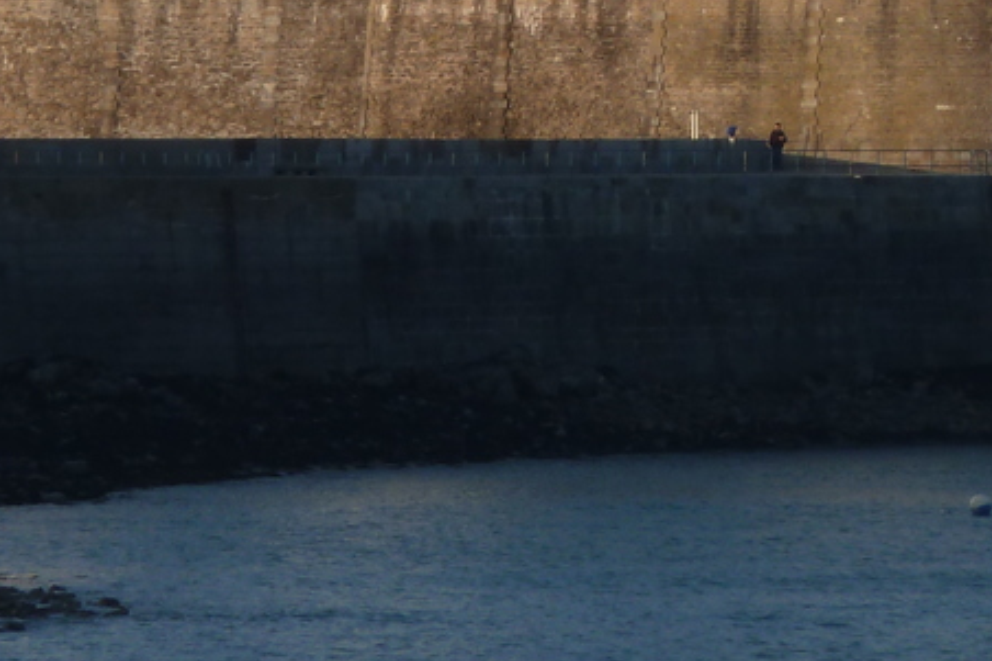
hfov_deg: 3.6
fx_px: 15976
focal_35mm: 580
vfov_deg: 2.4
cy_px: -123
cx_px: 257
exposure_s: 1/320
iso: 80
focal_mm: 34.4
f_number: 4.6
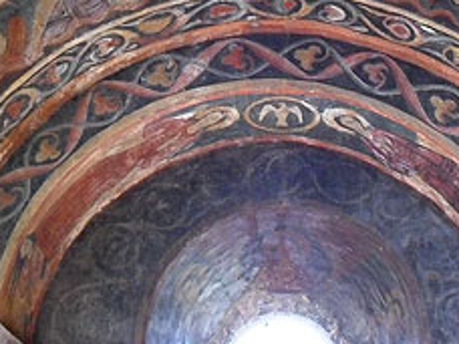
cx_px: 290
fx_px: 915
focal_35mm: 69
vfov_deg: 20.7
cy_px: 7
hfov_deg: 28.1
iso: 400
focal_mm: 6.3
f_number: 3.2
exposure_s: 1/30
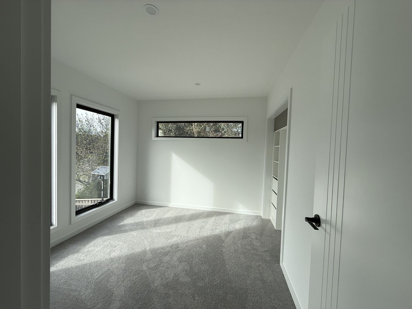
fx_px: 167
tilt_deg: -0.6
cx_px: 206
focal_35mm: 14
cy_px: 154
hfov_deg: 102.1
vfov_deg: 85.7
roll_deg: -2.2
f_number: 2.2
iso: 50
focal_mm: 2.22
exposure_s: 1/664
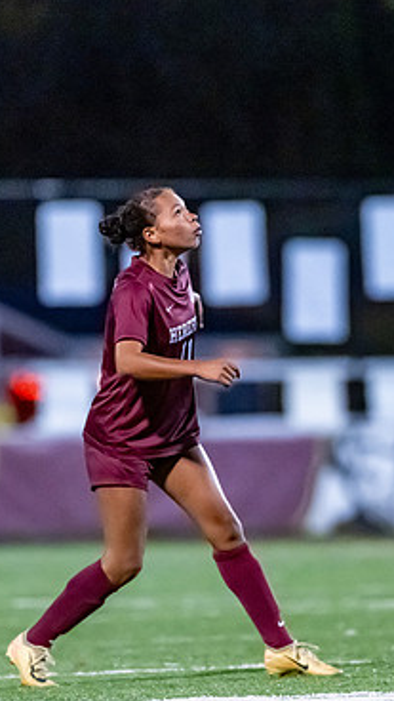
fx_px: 10624
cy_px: 319
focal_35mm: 572
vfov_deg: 3.8
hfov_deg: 2.1
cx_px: 220
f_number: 2.8
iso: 20000
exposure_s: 1/640
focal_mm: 300
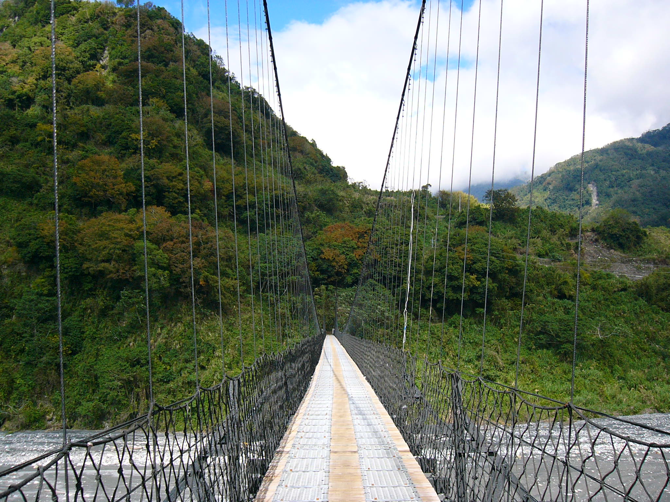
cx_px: 335
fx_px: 677
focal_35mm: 35
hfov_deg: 52.6
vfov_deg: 40.7
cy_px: 251
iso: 50
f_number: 2.8
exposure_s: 1/800
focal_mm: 5.8
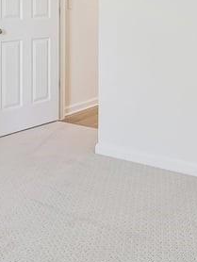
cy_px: -5
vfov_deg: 30.6
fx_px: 439
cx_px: 155
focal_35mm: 58
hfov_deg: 24.9
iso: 280
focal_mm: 14
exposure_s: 1/15
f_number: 8
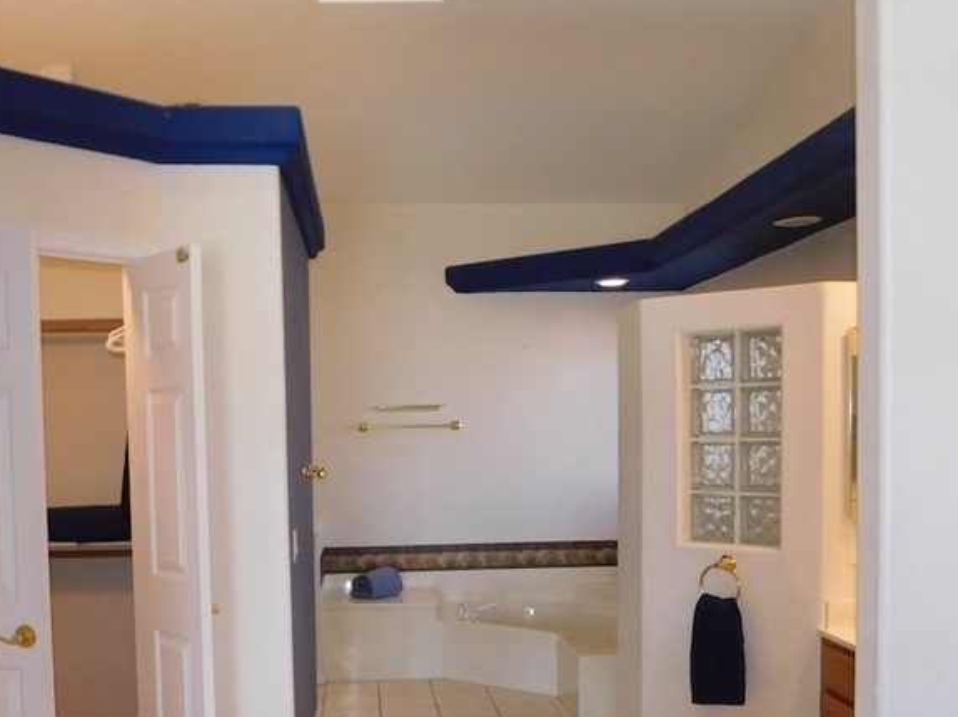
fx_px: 1134
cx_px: 415
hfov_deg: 45.7
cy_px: 496
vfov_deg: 34.7
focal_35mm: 41
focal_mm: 4
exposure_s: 1/30
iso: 160
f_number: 3
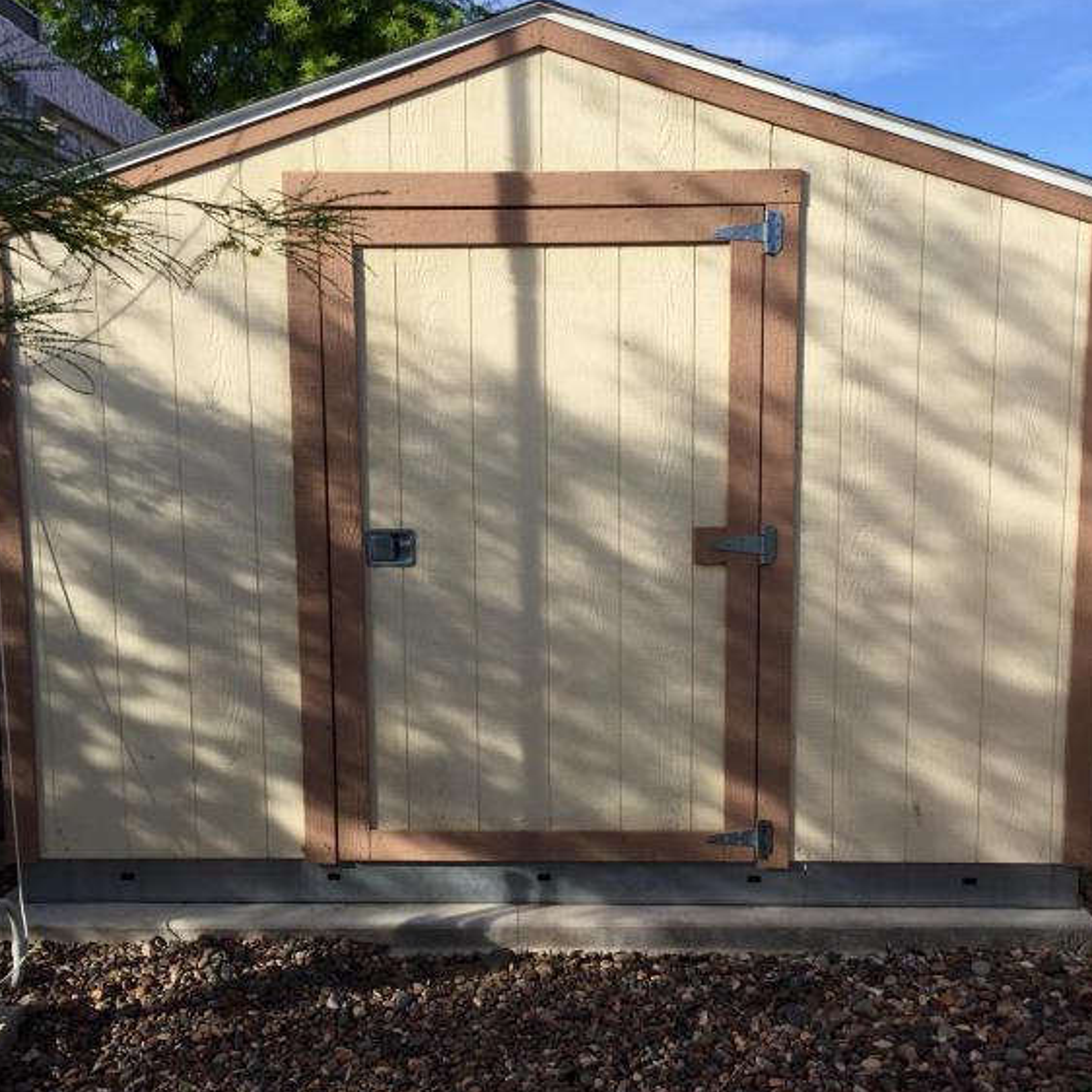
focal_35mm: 35
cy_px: 583
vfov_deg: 47.2
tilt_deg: -7.1
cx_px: 544
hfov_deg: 47.2
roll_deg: +0.5
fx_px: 1249
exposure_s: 1/1276
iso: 32
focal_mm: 4.15
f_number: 2.2
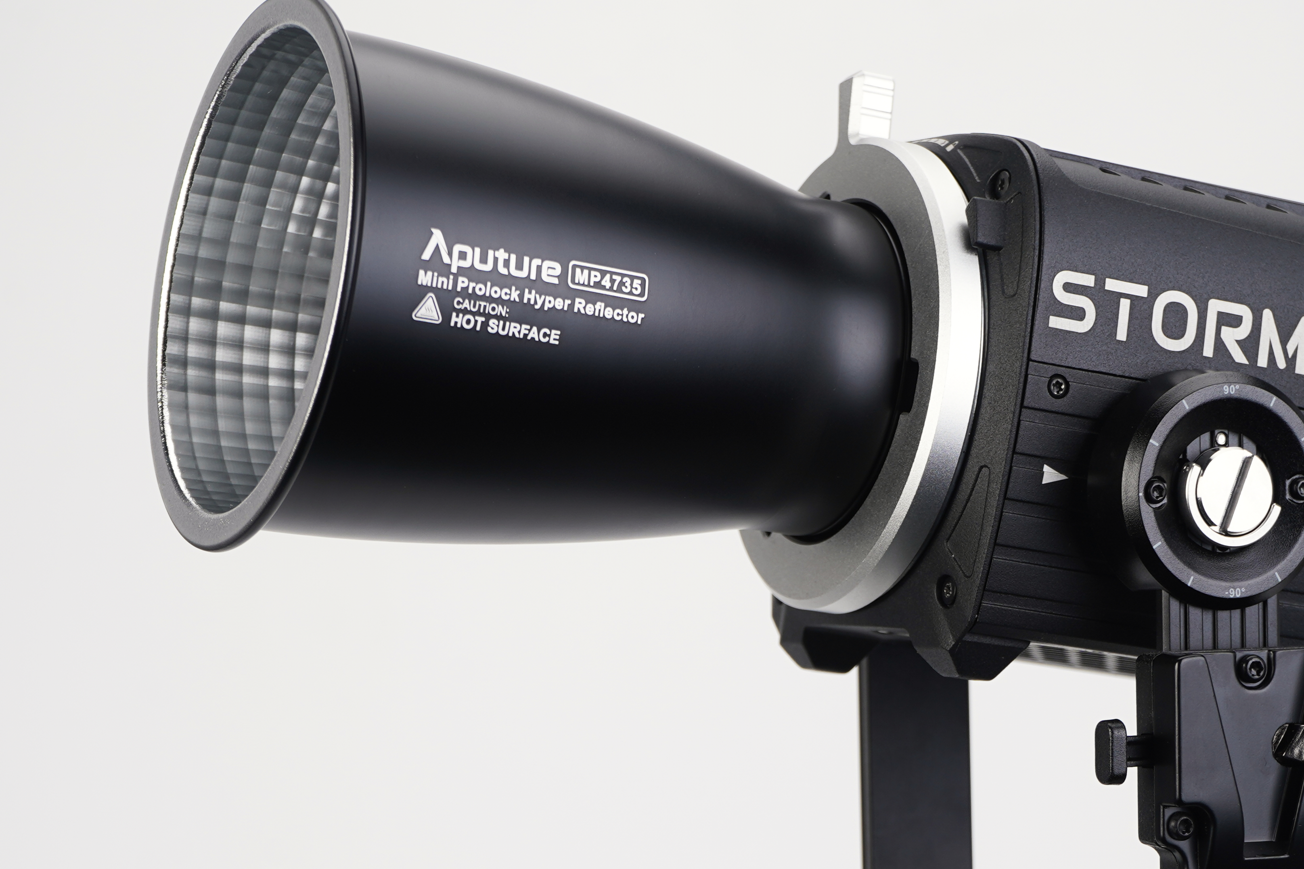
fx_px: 4709
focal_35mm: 130
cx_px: 896
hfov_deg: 15.7
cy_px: 612
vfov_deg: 10.5
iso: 100
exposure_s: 1/125
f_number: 8
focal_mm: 70
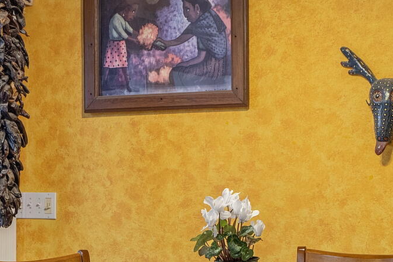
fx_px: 917
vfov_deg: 16.2
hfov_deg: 24.2
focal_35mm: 84
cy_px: 177
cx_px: 200
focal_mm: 20
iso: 200
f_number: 7.1
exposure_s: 1/13
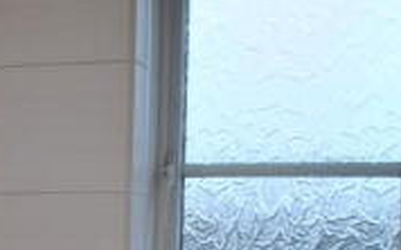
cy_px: 474
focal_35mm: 101
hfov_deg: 20.1
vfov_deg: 11.8
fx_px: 1103
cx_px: 19
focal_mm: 18
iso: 200
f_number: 4
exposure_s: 1/60
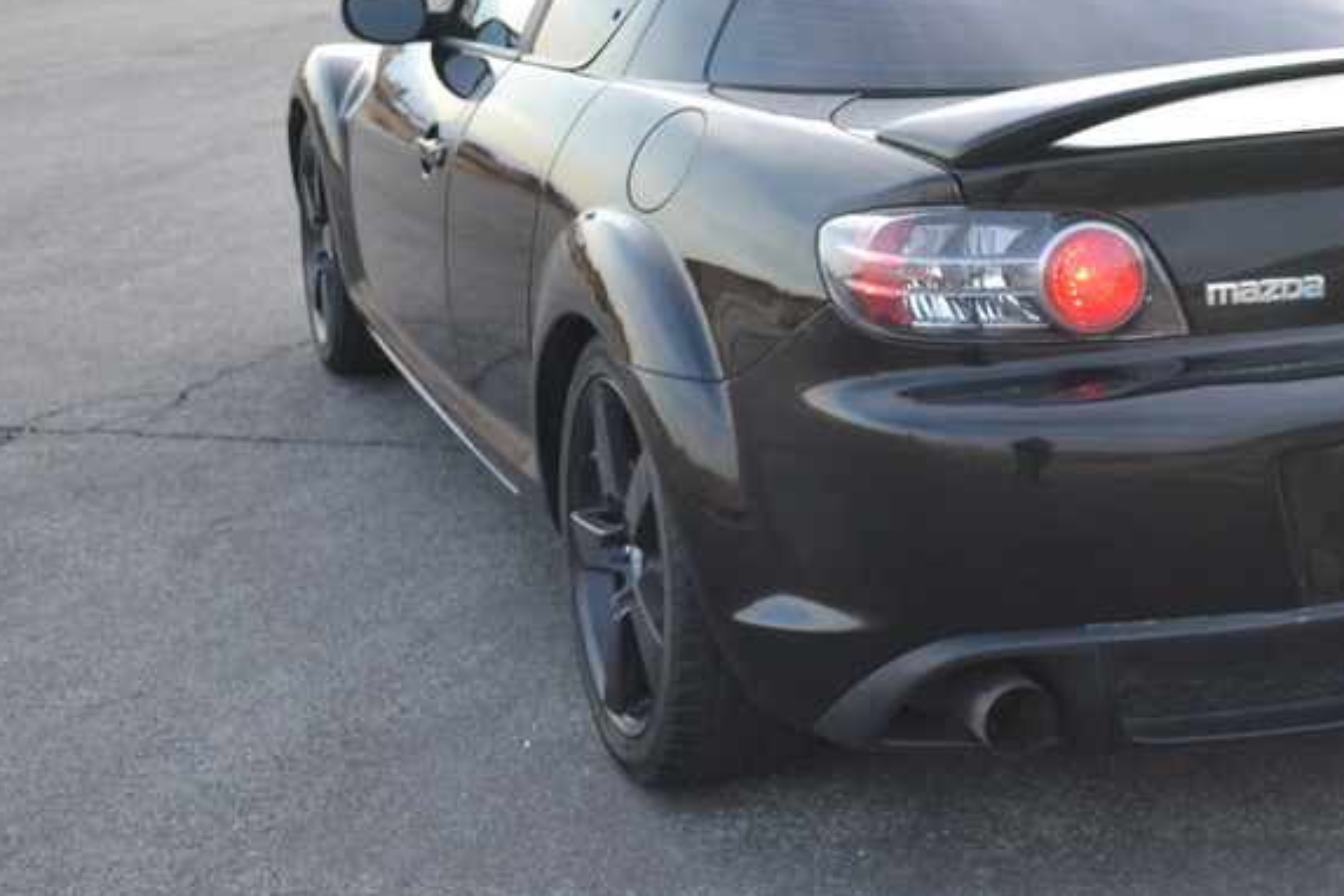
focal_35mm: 59
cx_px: 1114
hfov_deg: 32.8
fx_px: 2202
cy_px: 299
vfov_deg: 22.9
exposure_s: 1/80
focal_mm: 22
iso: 400
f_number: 4.5
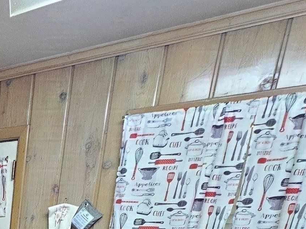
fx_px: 415
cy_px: 391
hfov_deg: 30.1
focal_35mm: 47
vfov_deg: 22.0
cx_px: -112
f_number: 2.2
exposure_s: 1/40
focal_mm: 2.2
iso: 400
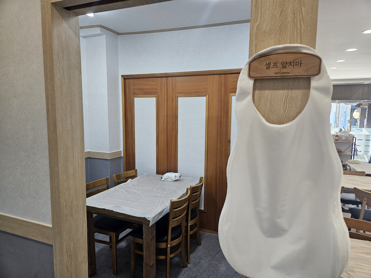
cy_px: 139
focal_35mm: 23
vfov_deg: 58.9
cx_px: 186
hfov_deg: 73.9
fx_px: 247
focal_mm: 5.4
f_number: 1.8
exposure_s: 1/120
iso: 100
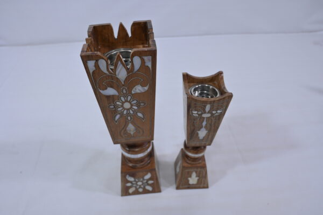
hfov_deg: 67.4
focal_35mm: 27
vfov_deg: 47.9
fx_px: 242
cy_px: 108
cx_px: 162
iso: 500
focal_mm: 27
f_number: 7.1
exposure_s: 1/125
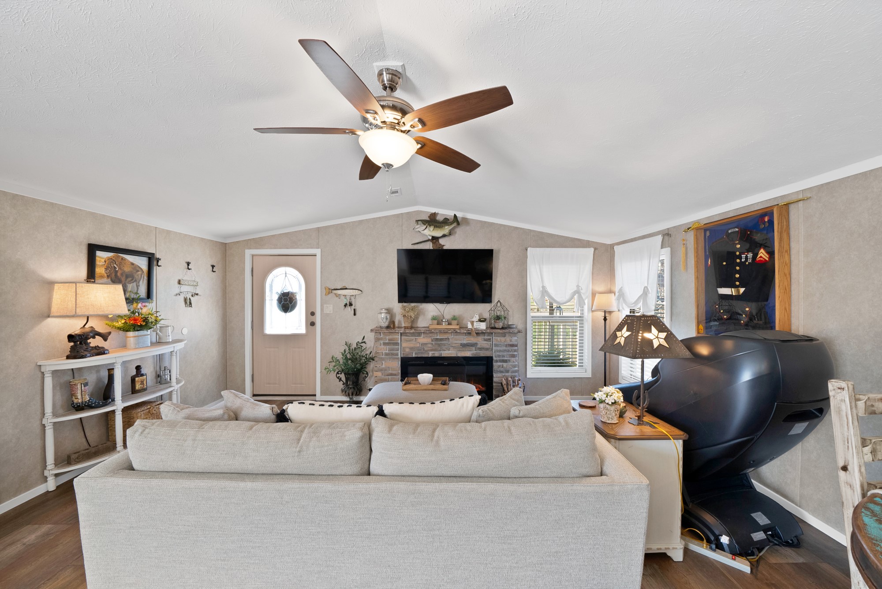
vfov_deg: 90.1
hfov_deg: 112.6
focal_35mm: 12
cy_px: 294
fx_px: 294
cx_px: 441
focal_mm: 12
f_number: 9
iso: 640
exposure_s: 1/4
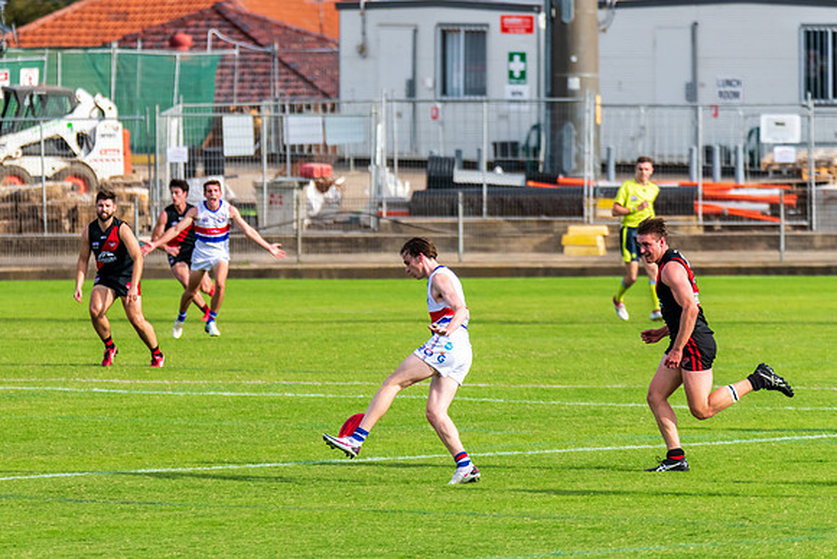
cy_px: 236
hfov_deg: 4.7
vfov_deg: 3.1
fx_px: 10268
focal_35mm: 442
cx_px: 352
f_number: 6
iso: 1000
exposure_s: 1/3200
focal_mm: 380
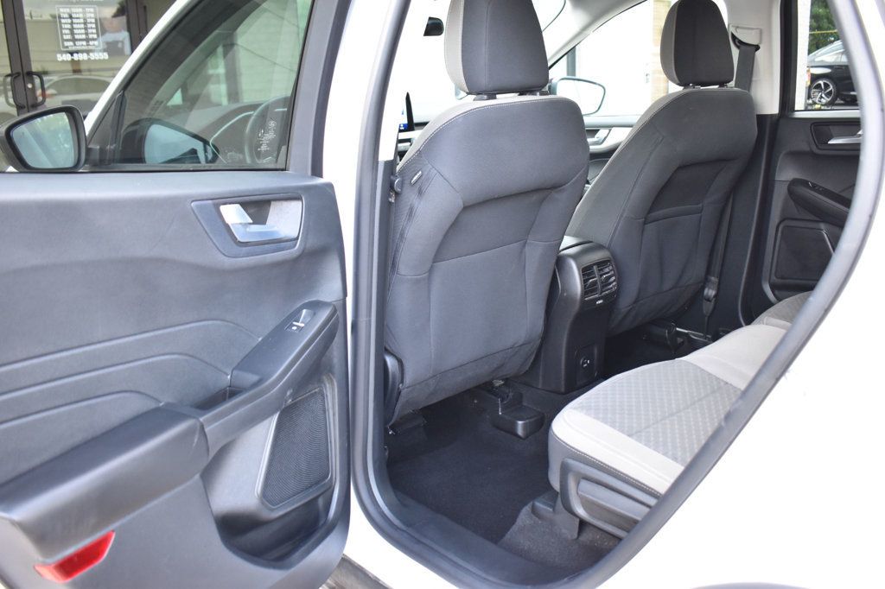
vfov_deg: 39.9
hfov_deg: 57.2
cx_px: 442
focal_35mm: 33
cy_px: 294
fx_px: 811
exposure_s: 1/125
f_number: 4
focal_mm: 22
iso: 1000
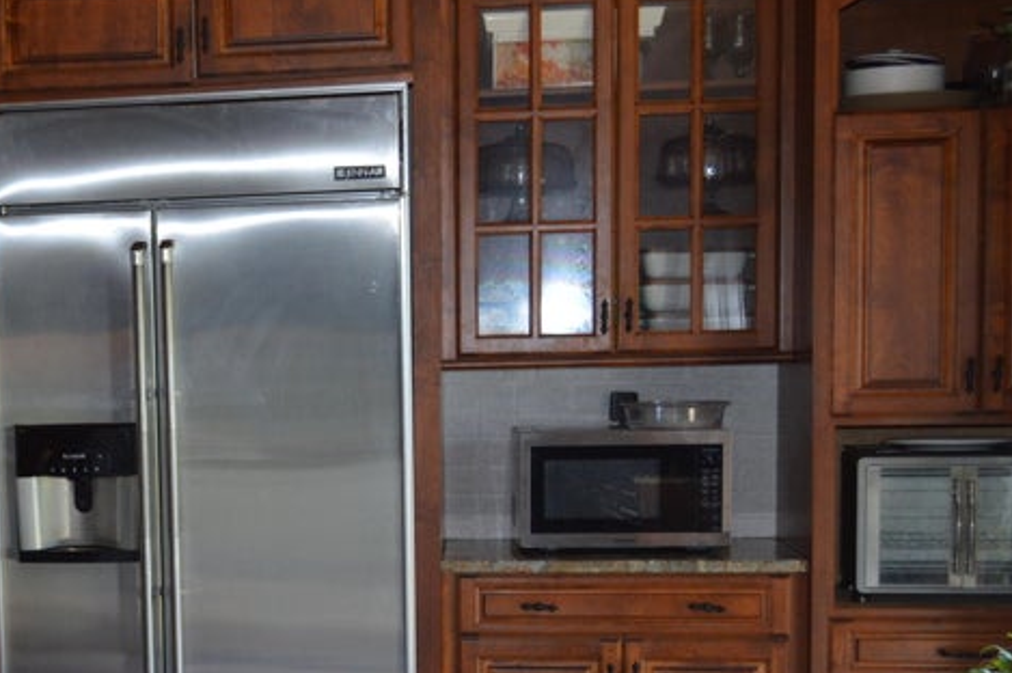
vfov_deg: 16.9
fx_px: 2247
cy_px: 561
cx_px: -18
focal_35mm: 80
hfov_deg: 24.2
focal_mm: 26
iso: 400
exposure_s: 1/80
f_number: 4.2
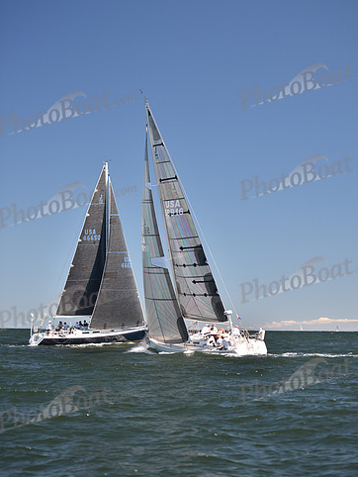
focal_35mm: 81
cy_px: 240
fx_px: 1116
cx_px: 188
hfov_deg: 18.2
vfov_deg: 24.1
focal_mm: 70
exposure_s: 1/800
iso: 200
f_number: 2.8
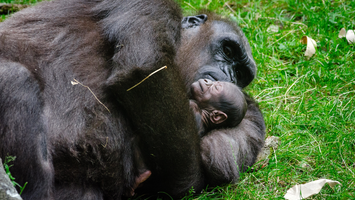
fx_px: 4434
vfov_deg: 2.6
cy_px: 90
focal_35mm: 471
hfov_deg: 4.6
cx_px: 178
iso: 1600
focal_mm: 300
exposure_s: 1/1250
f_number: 5.6
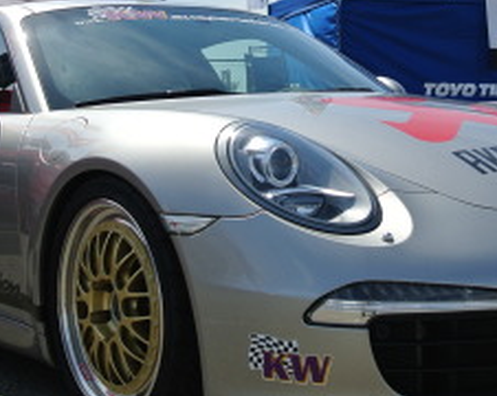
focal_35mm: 75
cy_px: 189
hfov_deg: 25.3
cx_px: 319
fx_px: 1101
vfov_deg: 20.4
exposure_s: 1/1000
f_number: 5
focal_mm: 12.7
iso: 100
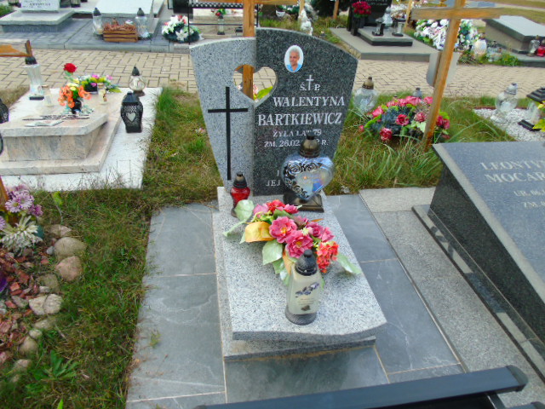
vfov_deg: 54.9
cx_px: 272
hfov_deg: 69.4
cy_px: 204
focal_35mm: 25
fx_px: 394
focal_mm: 4.4
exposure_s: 1/125
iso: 80
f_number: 3.4
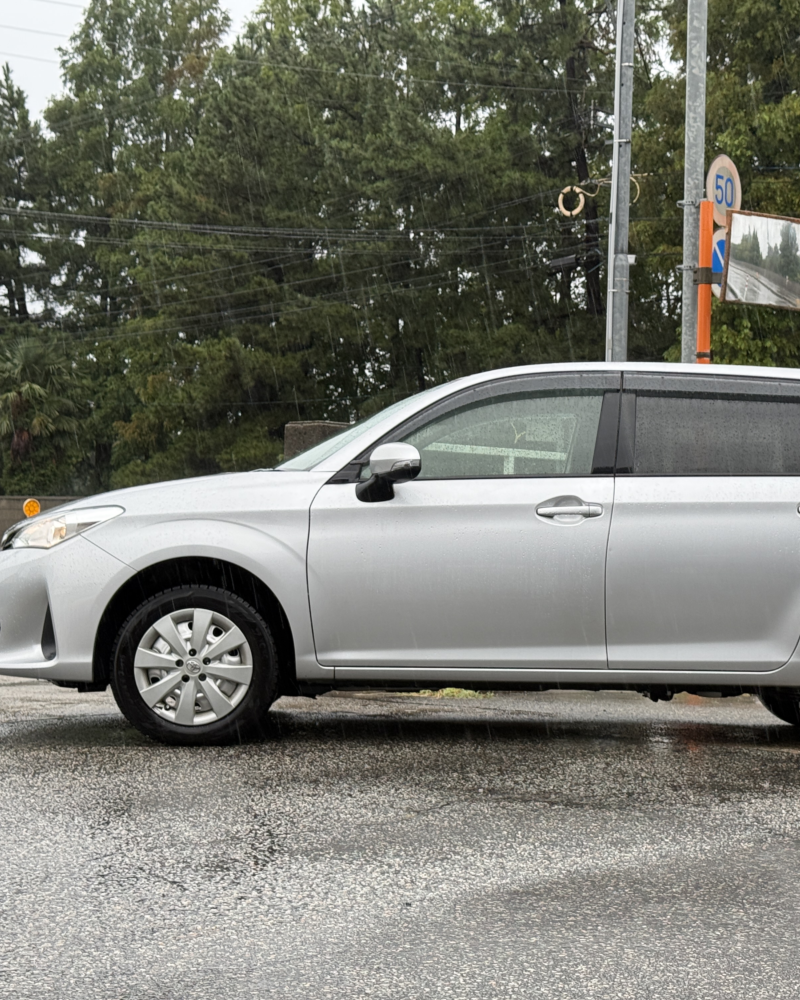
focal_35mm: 63
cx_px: 538
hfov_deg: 24.1
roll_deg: -1.1
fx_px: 1865
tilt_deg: +0.8
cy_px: 501
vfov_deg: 30.0
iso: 80
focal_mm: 6.76
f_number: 1.78
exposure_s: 1/121
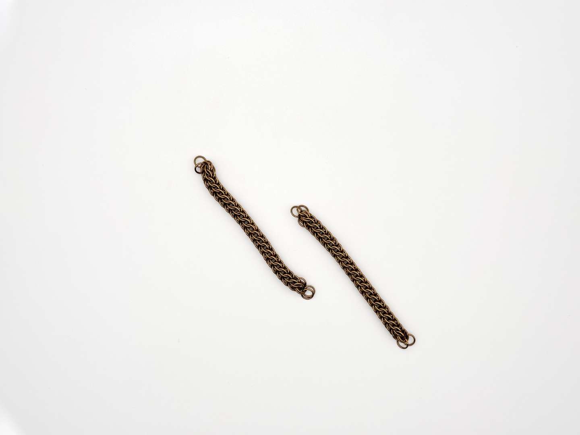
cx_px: 290
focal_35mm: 48
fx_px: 804
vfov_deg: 30.3
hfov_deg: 39.7
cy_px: 218
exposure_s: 1/1305
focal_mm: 6.86
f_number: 1.78
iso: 64
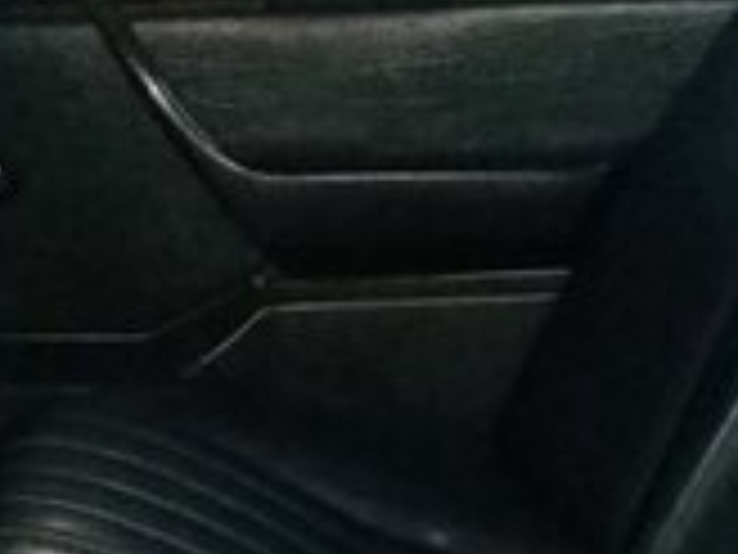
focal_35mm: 125
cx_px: 423
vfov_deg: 11.5
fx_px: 2665
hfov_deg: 15.8
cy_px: 772
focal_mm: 3.3
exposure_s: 1/17
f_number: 2.2
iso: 800
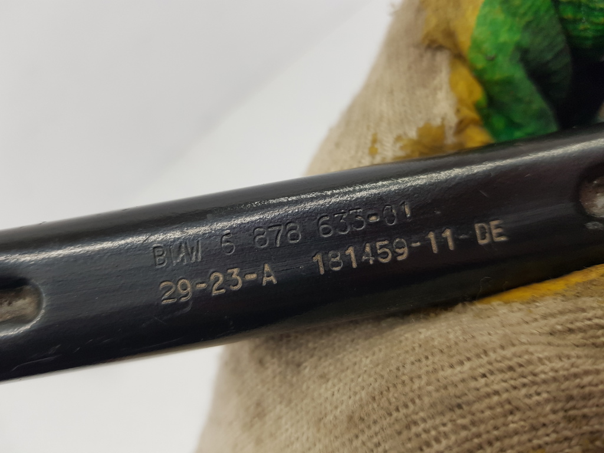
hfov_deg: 67.3
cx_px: 302
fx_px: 454
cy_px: 226
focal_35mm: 26
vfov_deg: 53.1
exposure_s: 1/100
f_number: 1.7
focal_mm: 4.2
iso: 80
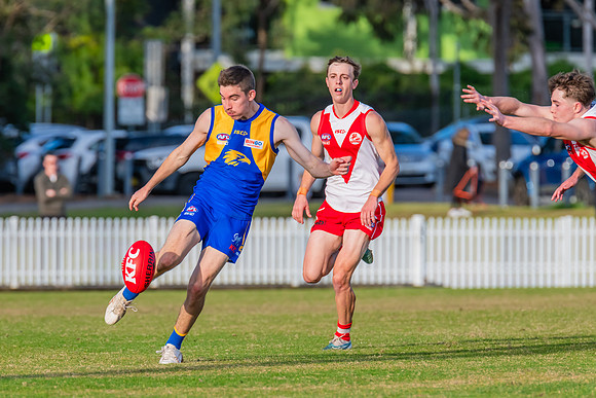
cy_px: 219
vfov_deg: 2.8
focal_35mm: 486
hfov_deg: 4.2
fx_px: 8046
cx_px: 257
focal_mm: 420
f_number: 8
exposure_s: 1/1250
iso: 800
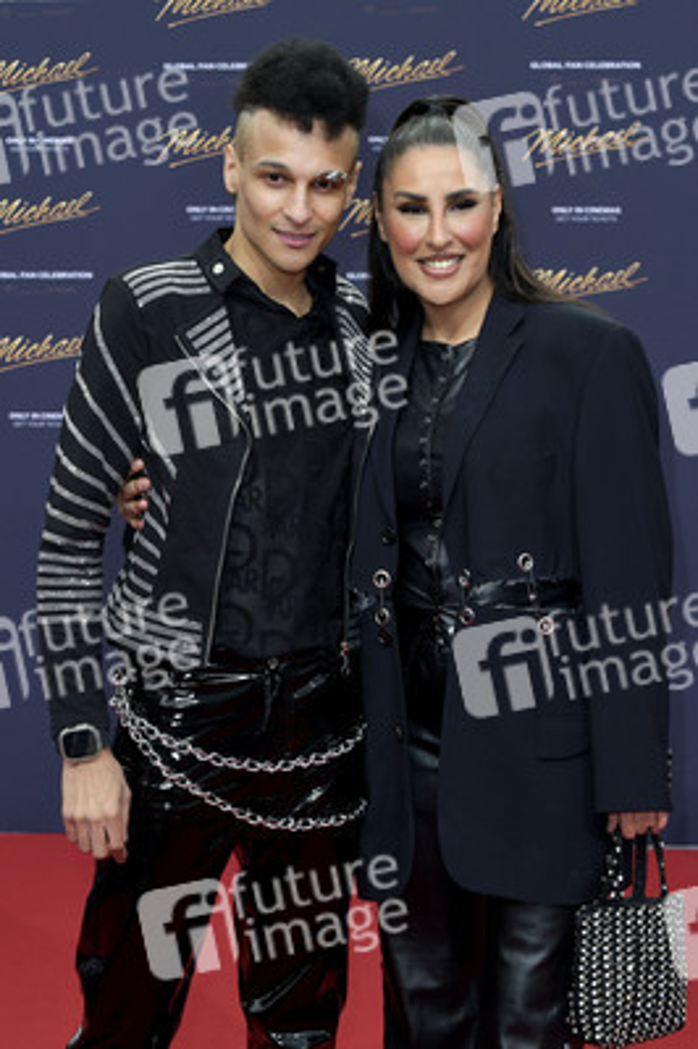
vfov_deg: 26.0
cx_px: 349
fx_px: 2272
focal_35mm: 78
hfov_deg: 17.5
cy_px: 524
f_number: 8
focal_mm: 78
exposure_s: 1/250
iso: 400
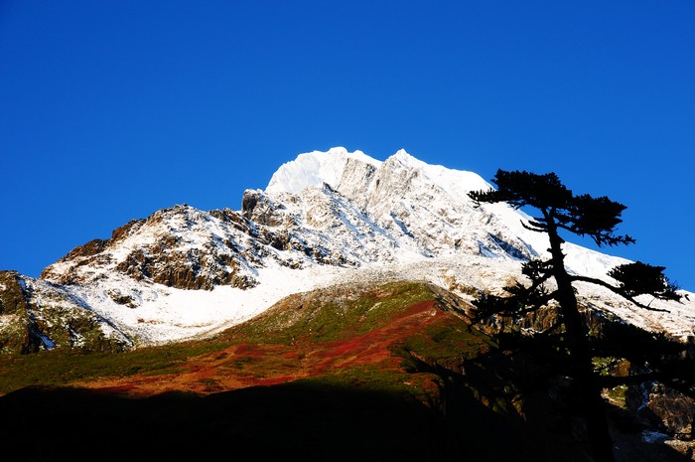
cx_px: 348
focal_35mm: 93
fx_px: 1793
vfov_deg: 14.7
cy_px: 231
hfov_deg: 21.9
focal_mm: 62
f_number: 9
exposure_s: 1/200
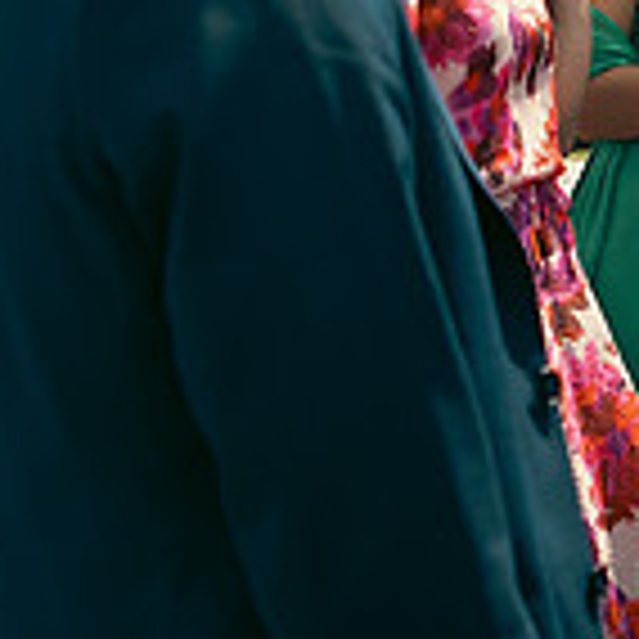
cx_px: 662
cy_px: 43
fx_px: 2611
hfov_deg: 13.7
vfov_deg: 13.8
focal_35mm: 125
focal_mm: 24
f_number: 3.5
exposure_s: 1/1600
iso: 250
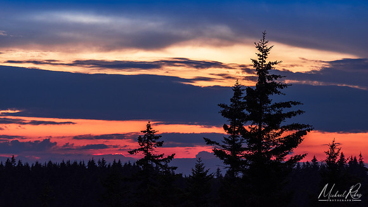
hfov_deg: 10.3
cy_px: 84
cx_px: 184
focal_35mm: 210
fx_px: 2044
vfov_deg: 5.8
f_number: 8
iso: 400
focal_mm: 200
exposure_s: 1/13
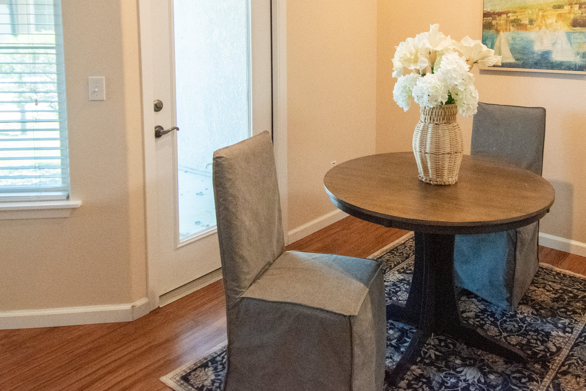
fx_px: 505
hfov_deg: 59.6
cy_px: 81
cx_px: 363
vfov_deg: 40.7
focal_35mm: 31
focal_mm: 12
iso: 2200
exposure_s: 1/500
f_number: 4
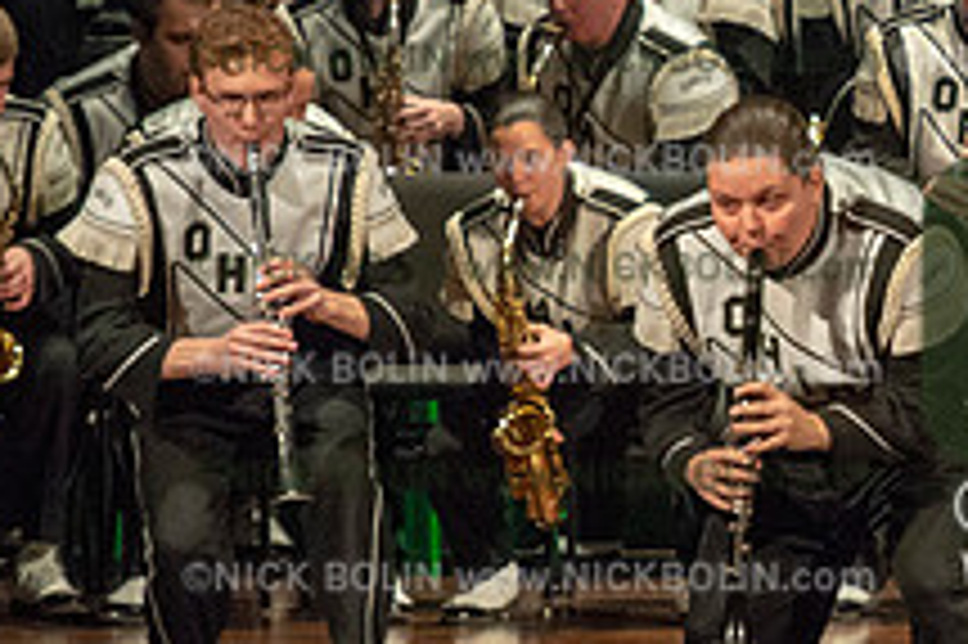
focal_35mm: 621
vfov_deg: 2.2
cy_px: 369
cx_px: 1238
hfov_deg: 3.3
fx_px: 16685
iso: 8000
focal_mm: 230
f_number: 5.6
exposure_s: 1/320
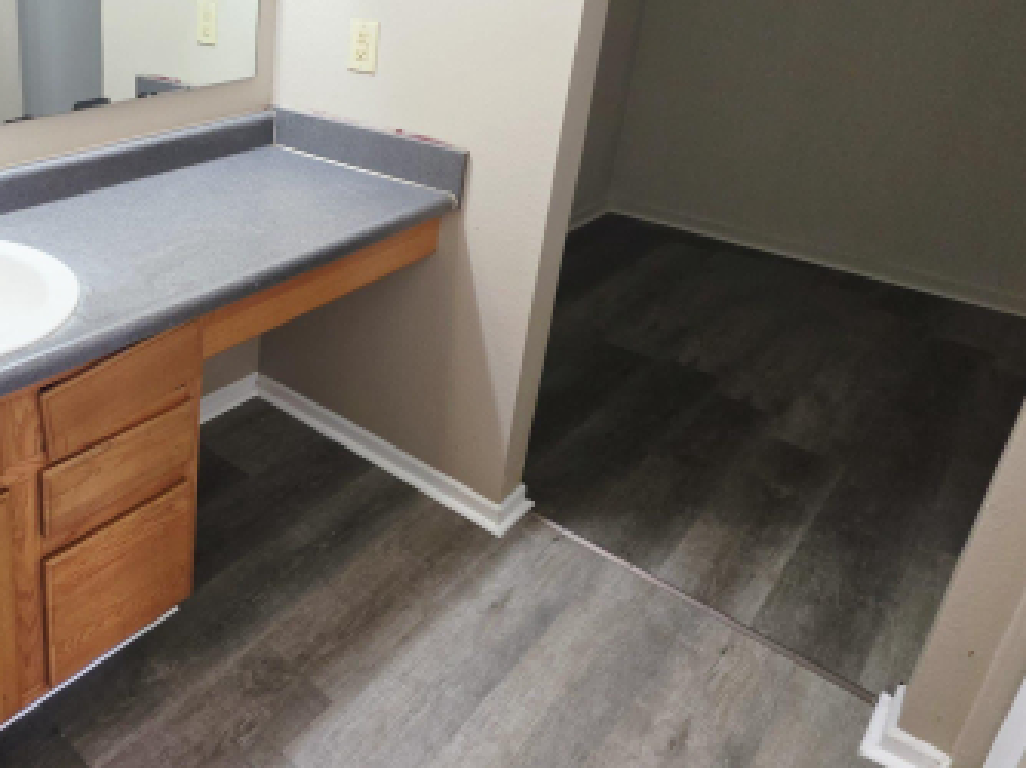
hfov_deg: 59.5
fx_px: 770
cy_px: 200
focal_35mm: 26
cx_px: 146
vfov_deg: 51.0
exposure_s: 1/120
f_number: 1.9
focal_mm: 2.2
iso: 80
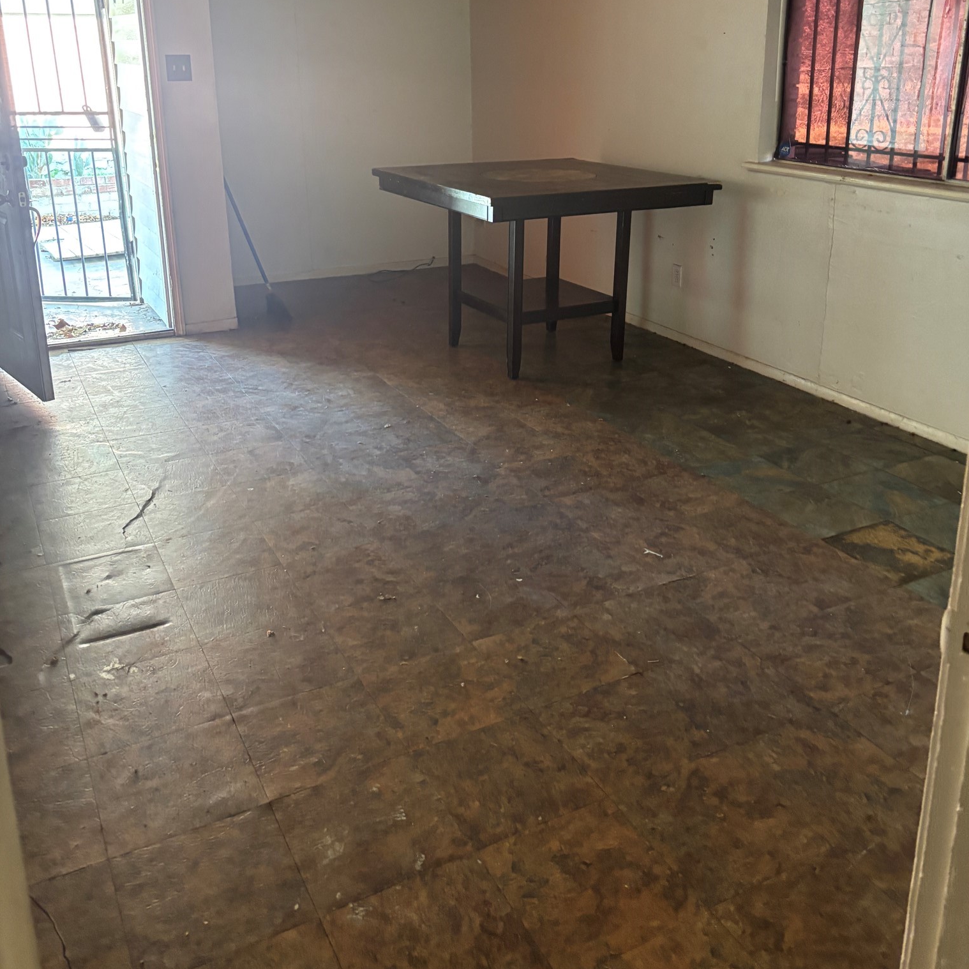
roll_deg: -0.7
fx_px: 982
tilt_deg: -18.0
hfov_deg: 52.5
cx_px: 489
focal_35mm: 31
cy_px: 320
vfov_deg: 51.5
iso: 500
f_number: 1.6
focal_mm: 5.96
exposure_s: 1/60
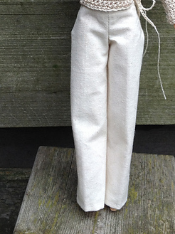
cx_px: 101
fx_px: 459
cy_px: 24
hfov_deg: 21.6
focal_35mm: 68
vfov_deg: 27.6
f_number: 2.4
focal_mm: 4.28
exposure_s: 1/219
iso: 50
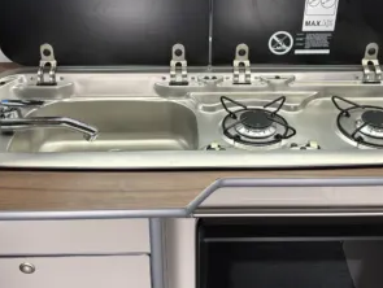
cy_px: 123
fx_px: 487
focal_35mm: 44
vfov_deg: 32.9
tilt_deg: -32.1
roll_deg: -0.9
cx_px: 197
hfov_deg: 42.9
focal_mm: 5.96
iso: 160
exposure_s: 1/55
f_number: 1.6
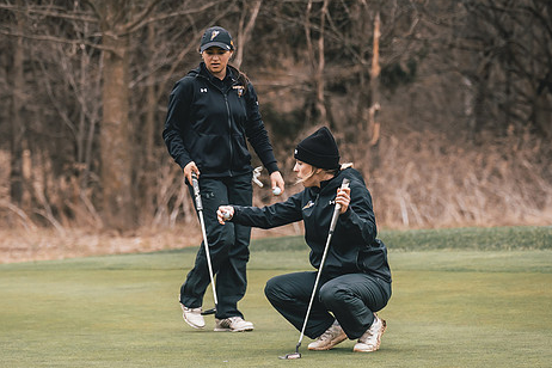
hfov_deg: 9.7
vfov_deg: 6.4
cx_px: 273
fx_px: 3266
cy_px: 164
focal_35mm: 213
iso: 640
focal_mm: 103
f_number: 2.8
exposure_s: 1/4000
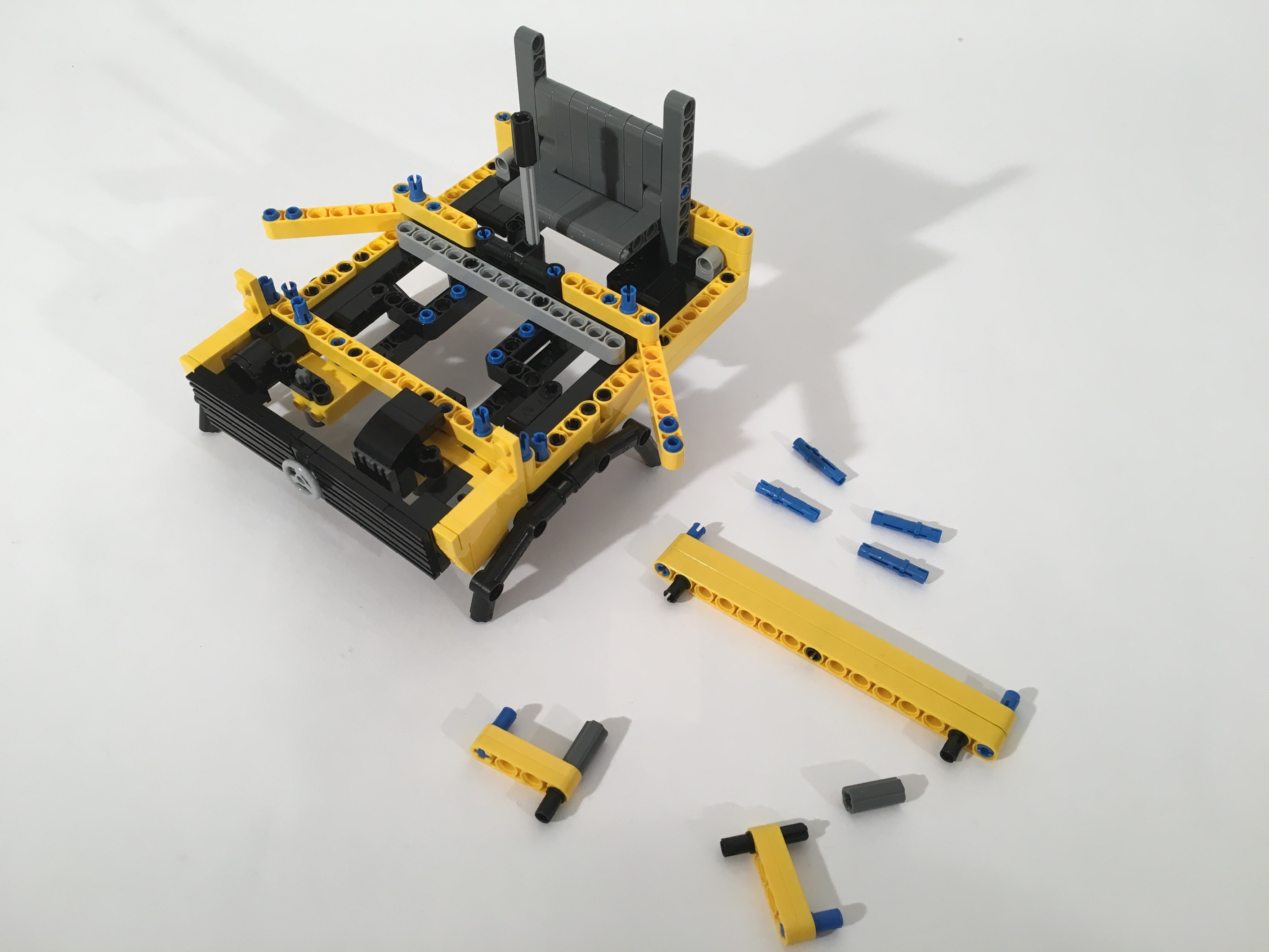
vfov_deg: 48.2
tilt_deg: -45.0
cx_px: 634
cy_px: 476
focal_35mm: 29
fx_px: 1063
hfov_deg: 61.7
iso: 32
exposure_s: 1/40
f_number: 2.2
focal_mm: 4.15
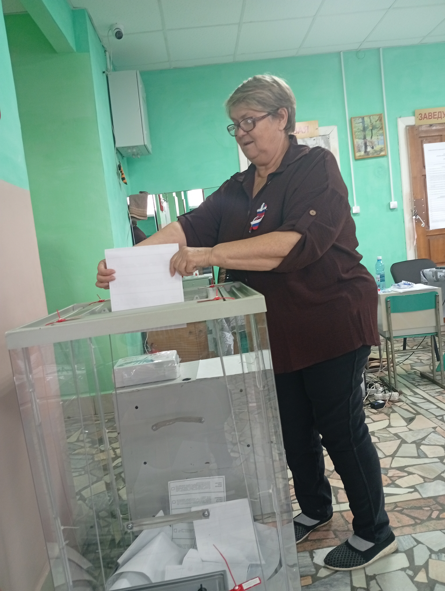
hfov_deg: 51.5
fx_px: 462
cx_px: 222
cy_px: 296
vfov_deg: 65.2
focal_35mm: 27
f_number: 1.8
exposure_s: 1/33.3
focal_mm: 3.98
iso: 461
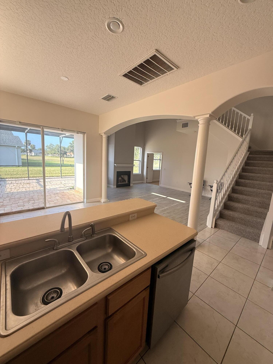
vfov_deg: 102.1
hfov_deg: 85.7
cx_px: 136
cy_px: 182
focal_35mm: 14
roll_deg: -3.4
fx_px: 147
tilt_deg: -8.7
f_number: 2.2
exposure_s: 1/99
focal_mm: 2.22
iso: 100
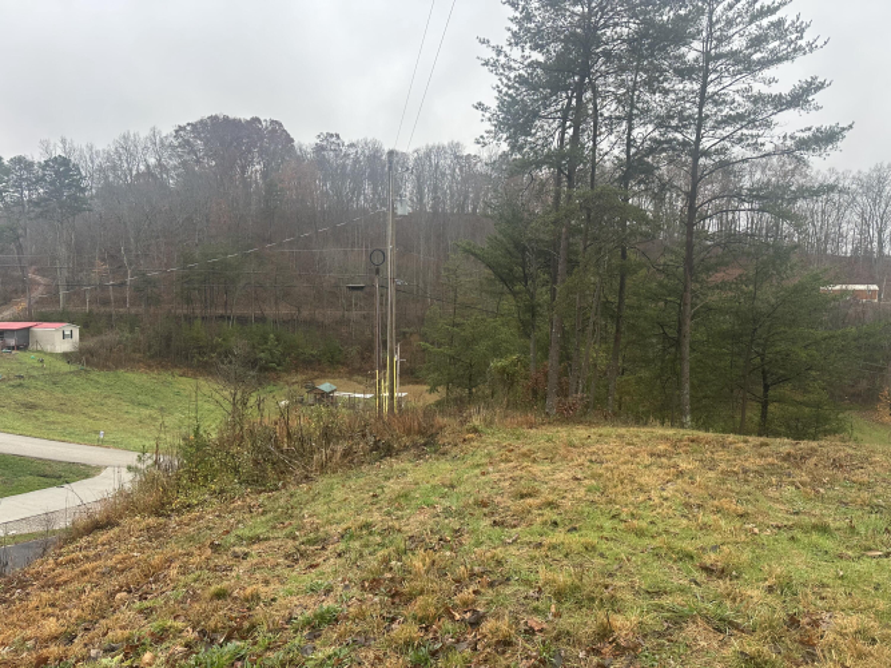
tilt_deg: -3.0
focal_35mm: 24
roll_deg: -0.3
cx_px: 446
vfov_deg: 56.8
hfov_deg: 71.6
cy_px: 334
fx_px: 618
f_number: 1.78
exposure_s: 1/441
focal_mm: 6.86
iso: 80
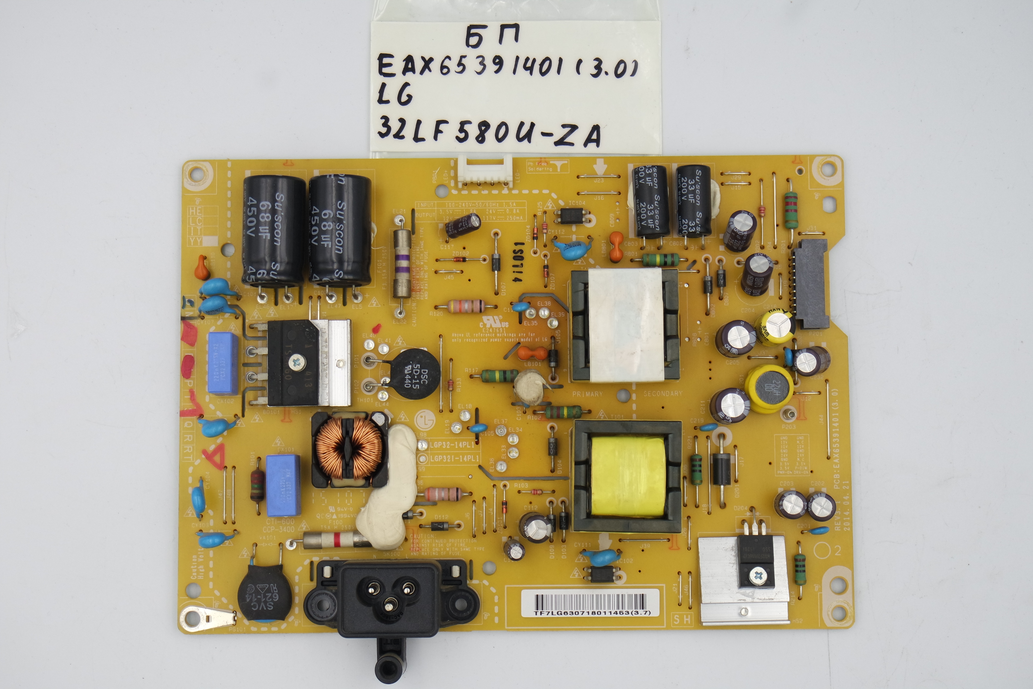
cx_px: 516
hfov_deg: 33.9
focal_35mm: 59
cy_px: 344
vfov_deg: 23.0
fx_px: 1693
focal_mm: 22
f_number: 5
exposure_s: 1/125
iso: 200
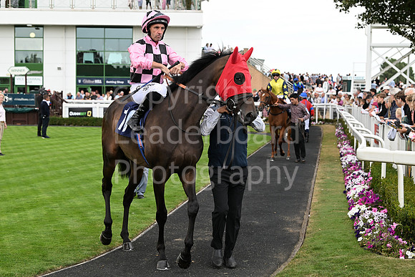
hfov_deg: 28.8
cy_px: 138
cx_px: 208
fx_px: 807
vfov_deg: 19.5
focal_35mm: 70
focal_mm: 70
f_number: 5.6
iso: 400
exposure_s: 1/400
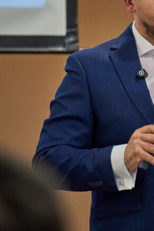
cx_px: 161
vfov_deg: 4.3
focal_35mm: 476
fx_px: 3059
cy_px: 78
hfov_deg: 2.9
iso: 3200
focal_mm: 180
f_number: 2.8
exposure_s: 1/100
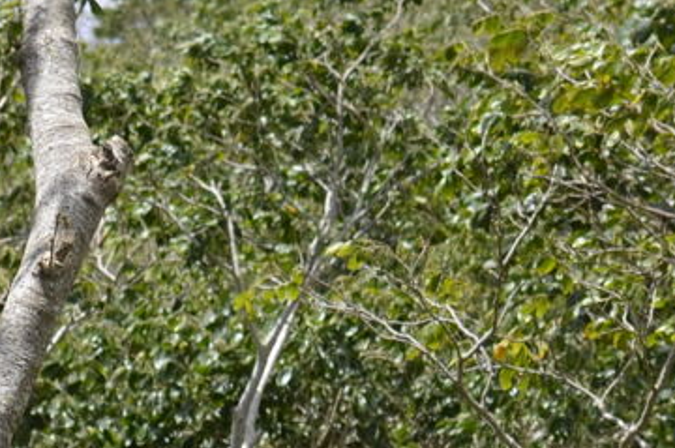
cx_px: 793
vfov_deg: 4.9
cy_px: 455
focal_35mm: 280
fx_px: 5237
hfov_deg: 7.3
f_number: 3.2
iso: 100
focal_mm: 35
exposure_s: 1/1000
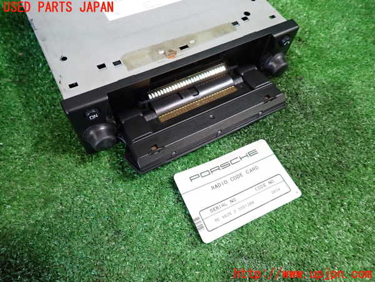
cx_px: 188
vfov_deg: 54.9
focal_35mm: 25
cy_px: 141
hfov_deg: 69.4
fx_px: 271
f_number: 2
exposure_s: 1/30
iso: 250
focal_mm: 4.5
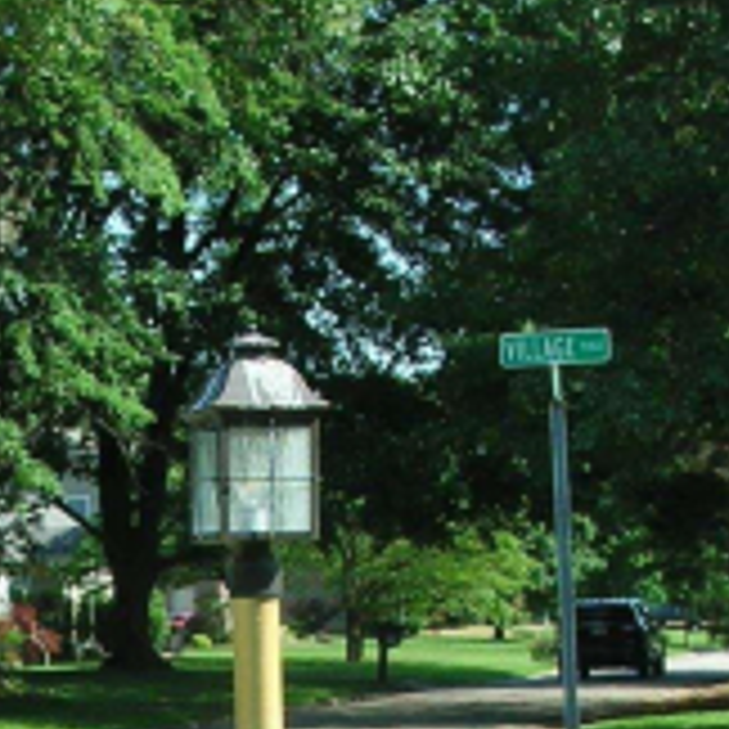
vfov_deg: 12.4
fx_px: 3217
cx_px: 117
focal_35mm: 135
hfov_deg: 12.9
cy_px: 1035
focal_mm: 6.2
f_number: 3.8
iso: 50
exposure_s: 1/268
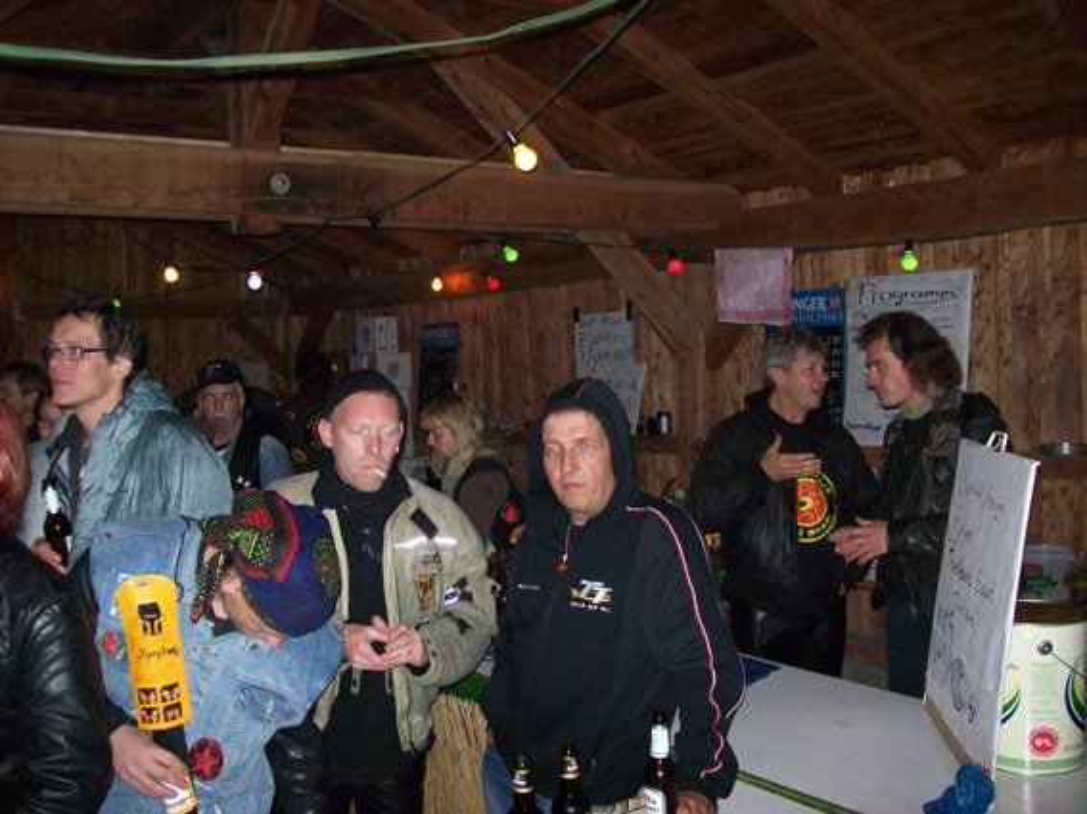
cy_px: 407
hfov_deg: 51.4
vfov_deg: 39.6
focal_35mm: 36
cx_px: 544
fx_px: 1130
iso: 200
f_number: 2.7
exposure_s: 1/64
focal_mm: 6
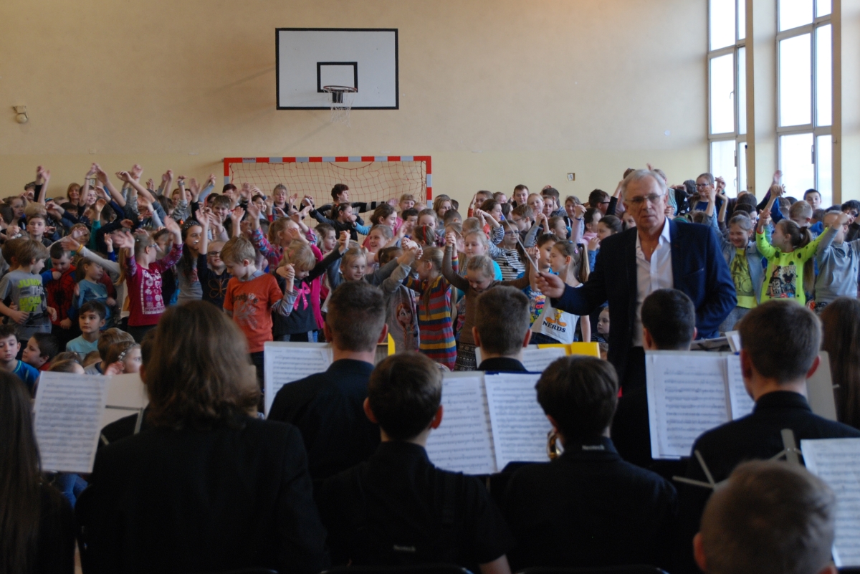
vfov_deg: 30.9
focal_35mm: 44
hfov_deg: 44.9
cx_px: 430
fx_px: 1039
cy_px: 287
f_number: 4
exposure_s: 1/80
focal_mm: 29
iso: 400
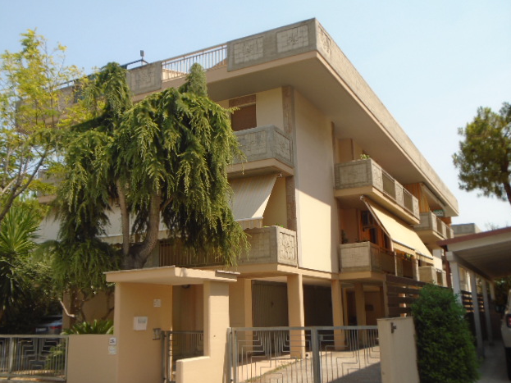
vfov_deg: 38.7
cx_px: 252
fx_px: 546
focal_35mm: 37
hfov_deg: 50.1
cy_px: 189
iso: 100
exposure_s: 1/640
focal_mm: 6.4
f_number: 3.8
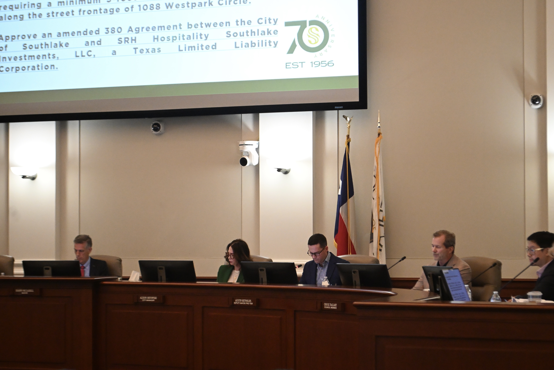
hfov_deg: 27.0
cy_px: 185
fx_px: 1154
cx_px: 277
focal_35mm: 75
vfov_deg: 18.2
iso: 4000
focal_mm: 50
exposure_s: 1/100
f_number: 5.6
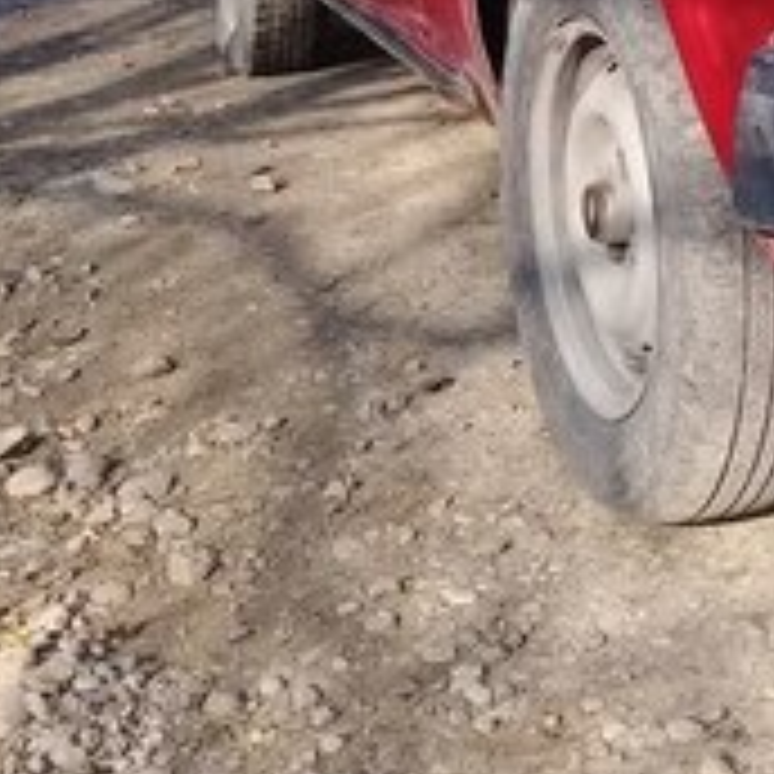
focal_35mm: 79
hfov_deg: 21.6
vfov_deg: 20.6
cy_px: -126
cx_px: 652
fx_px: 1998
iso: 50
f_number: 2.2
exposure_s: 1/492
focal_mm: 3.3
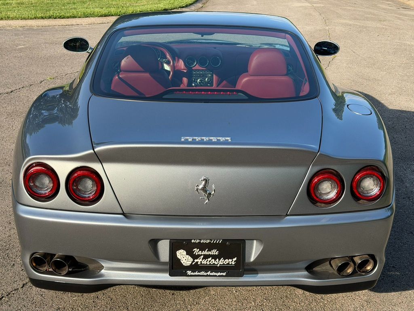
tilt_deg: -17.7
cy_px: 156
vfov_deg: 30.3
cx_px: 207
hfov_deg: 39.7
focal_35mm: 48
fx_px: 574
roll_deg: -1.1
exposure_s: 1/2208
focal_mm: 6.76
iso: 80
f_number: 1.78
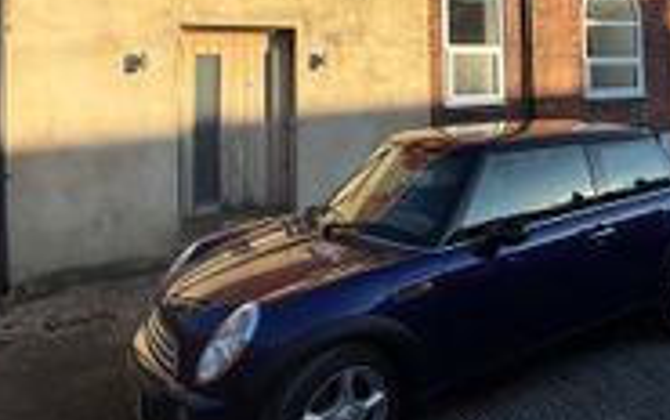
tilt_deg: +2.7
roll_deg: +1.3
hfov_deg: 56.2
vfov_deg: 37.2
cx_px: 514
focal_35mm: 32
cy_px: 51
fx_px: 585
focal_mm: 2.22
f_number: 2.2
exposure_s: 1/970
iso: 50
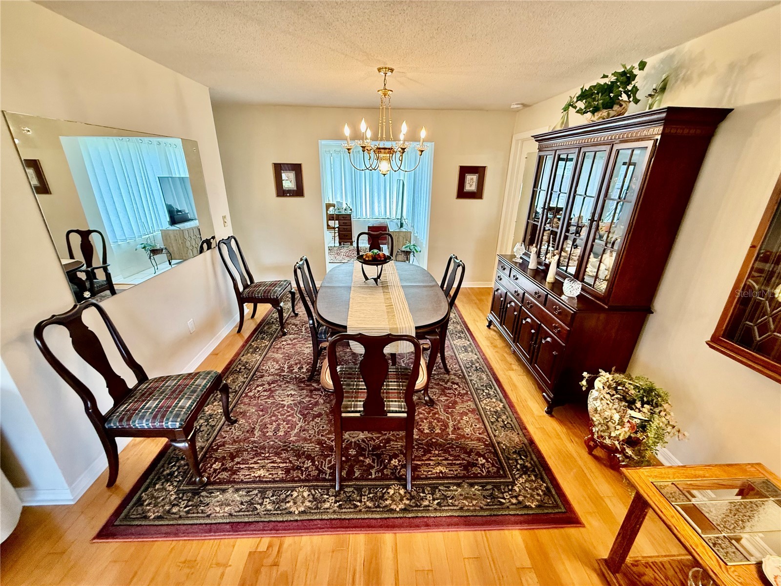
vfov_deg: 85.7
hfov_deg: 102.1
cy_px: 293
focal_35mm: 14
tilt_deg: -21.6
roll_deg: -1.4
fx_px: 316
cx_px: 390
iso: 250
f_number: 2.2
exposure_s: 1/60
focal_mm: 2.22
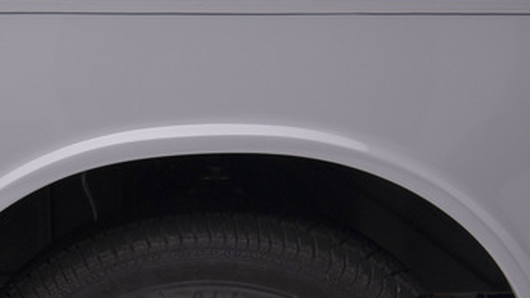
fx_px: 2206
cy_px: 195
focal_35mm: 157
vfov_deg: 7.7
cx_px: 136
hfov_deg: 13.7
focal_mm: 52
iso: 320
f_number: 9
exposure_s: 1/200
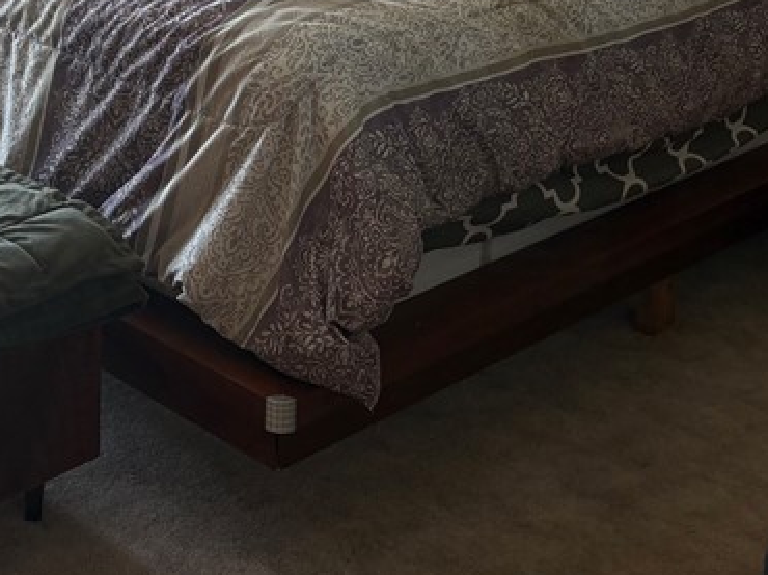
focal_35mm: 72
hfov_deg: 26.2
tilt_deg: -7.6
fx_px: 1596
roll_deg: -0.9
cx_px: 81
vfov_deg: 18.8
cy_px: -193
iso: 50
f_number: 1.6
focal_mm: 5.96
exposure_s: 1/121
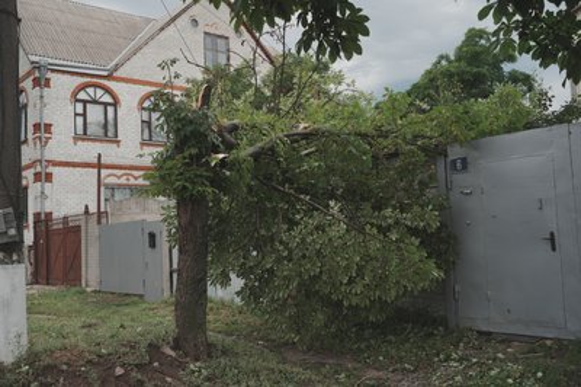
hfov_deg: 53.2
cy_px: 194
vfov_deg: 36.8
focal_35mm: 36
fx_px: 581
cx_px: 290
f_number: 4.5
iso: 100
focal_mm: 36
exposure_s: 1/500
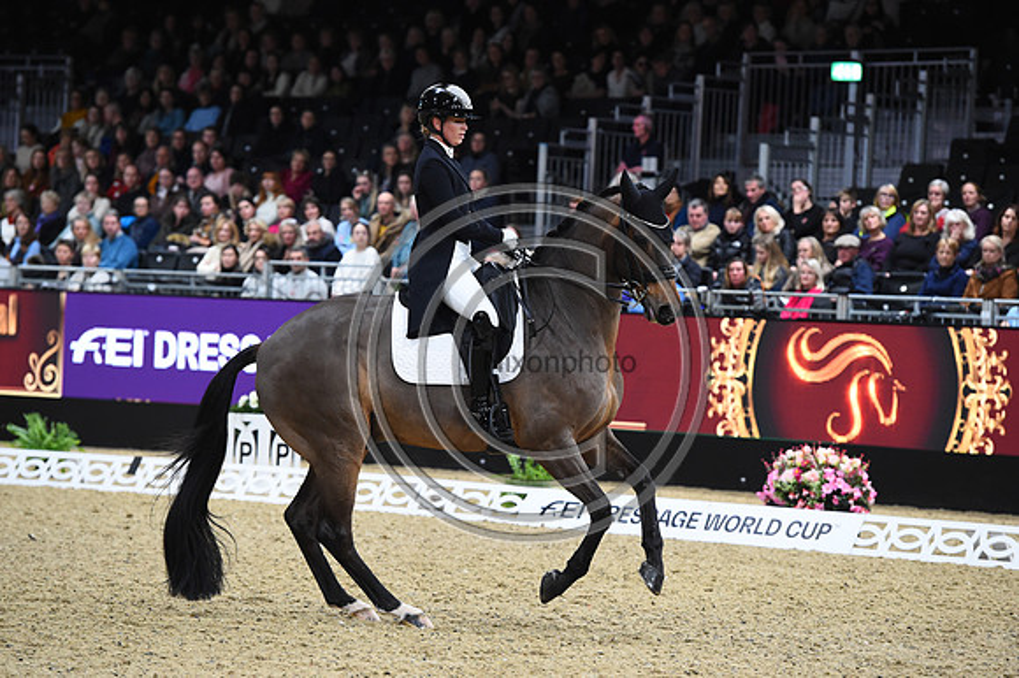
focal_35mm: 175
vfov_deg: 7.8
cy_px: 339
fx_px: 4950
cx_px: 510
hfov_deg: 11.8
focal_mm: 175
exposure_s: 1/640
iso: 5000
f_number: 4.5
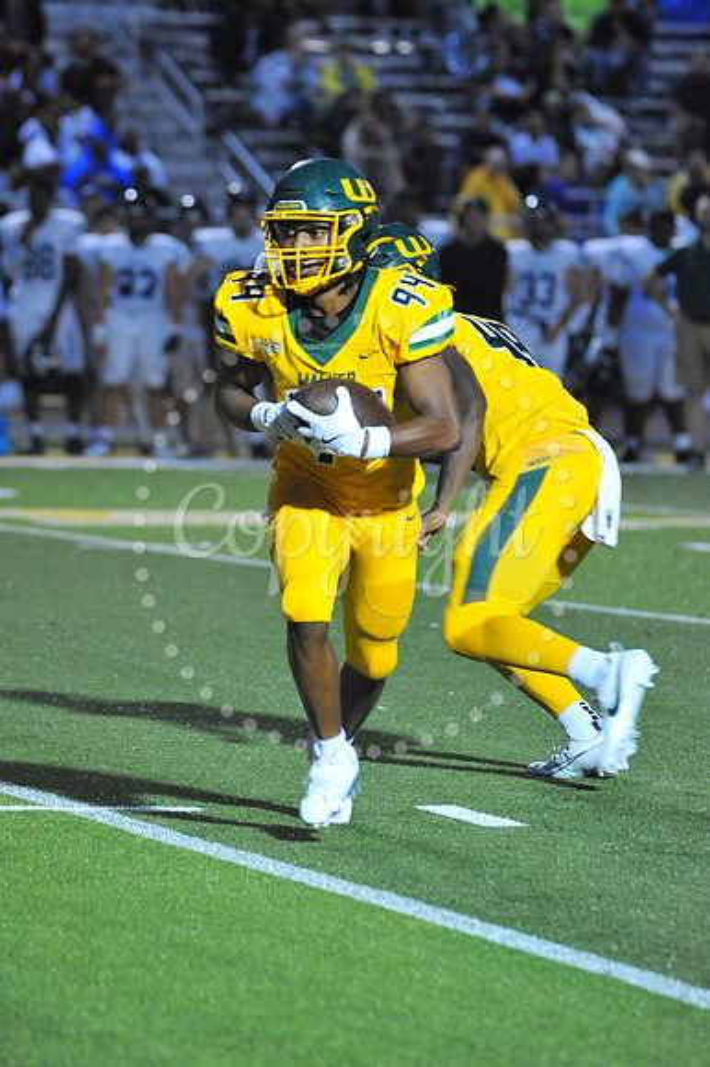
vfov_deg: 7.4
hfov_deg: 4.9
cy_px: 534
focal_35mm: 280
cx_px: 355
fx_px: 8293
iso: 6400
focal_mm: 280
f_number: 5.6
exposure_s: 1/200
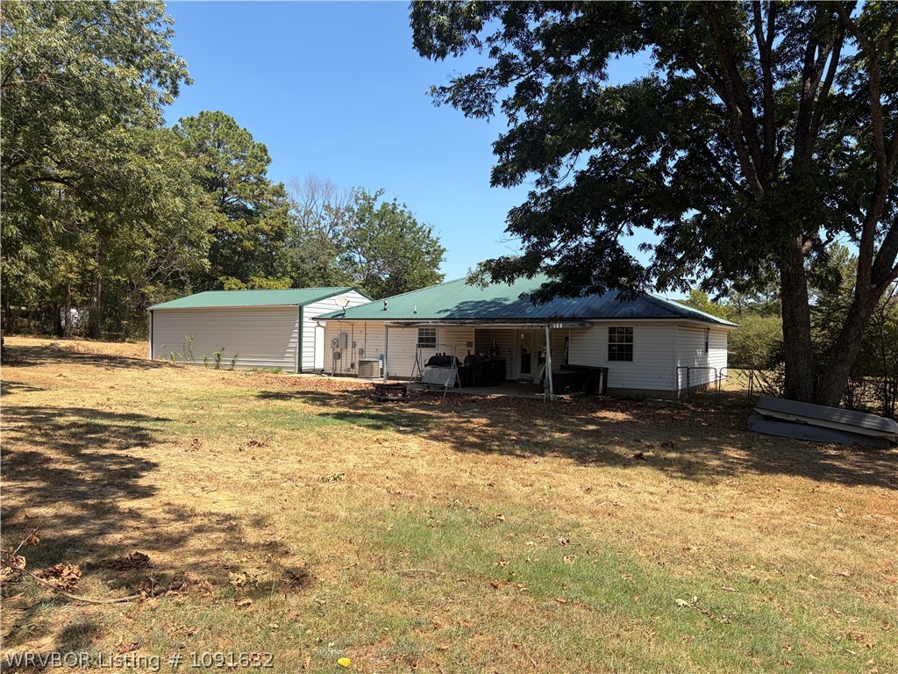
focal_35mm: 26
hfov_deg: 67.3
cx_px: 449
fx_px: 674
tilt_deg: -0.3
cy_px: 337
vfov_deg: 53.1
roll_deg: -0.3
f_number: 1.6
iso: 50
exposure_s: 1/2538
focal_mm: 5.96
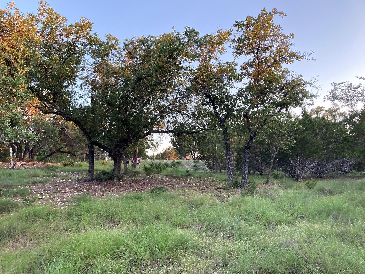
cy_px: 137
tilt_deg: +8.3
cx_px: 182
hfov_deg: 63.4
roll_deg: +3.3
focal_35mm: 28
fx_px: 295
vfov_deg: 49.7
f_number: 1.8
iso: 64
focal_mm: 3.99
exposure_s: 1/121
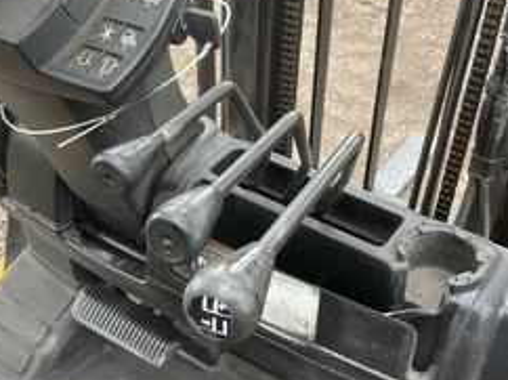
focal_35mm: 48
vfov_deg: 30.2
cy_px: 216
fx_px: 704
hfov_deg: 39.7
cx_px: 271
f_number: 1.8
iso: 50
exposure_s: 1/122
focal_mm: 3
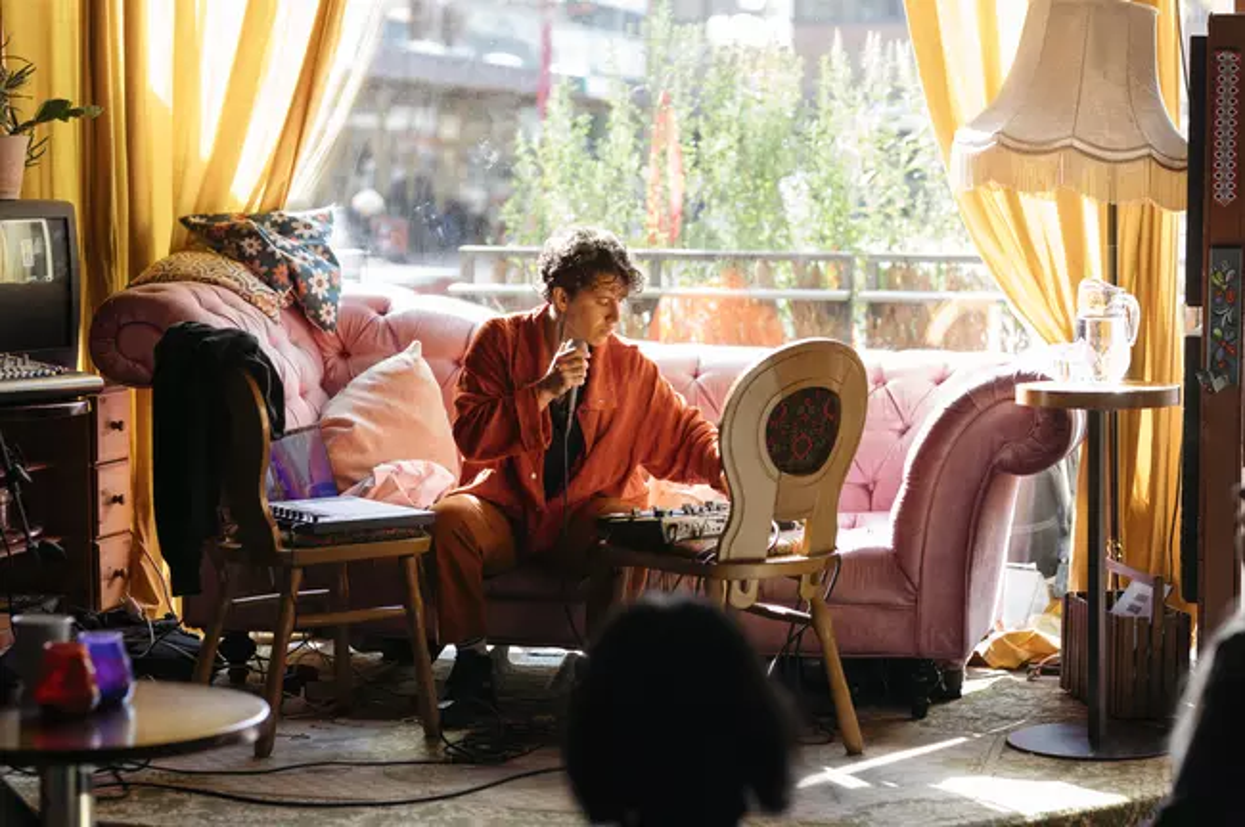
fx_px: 2937
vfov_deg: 16.0
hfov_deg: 23.9
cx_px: 622
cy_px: 414
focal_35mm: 85
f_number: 2.8
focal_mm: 85
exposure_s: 1/200
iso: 500
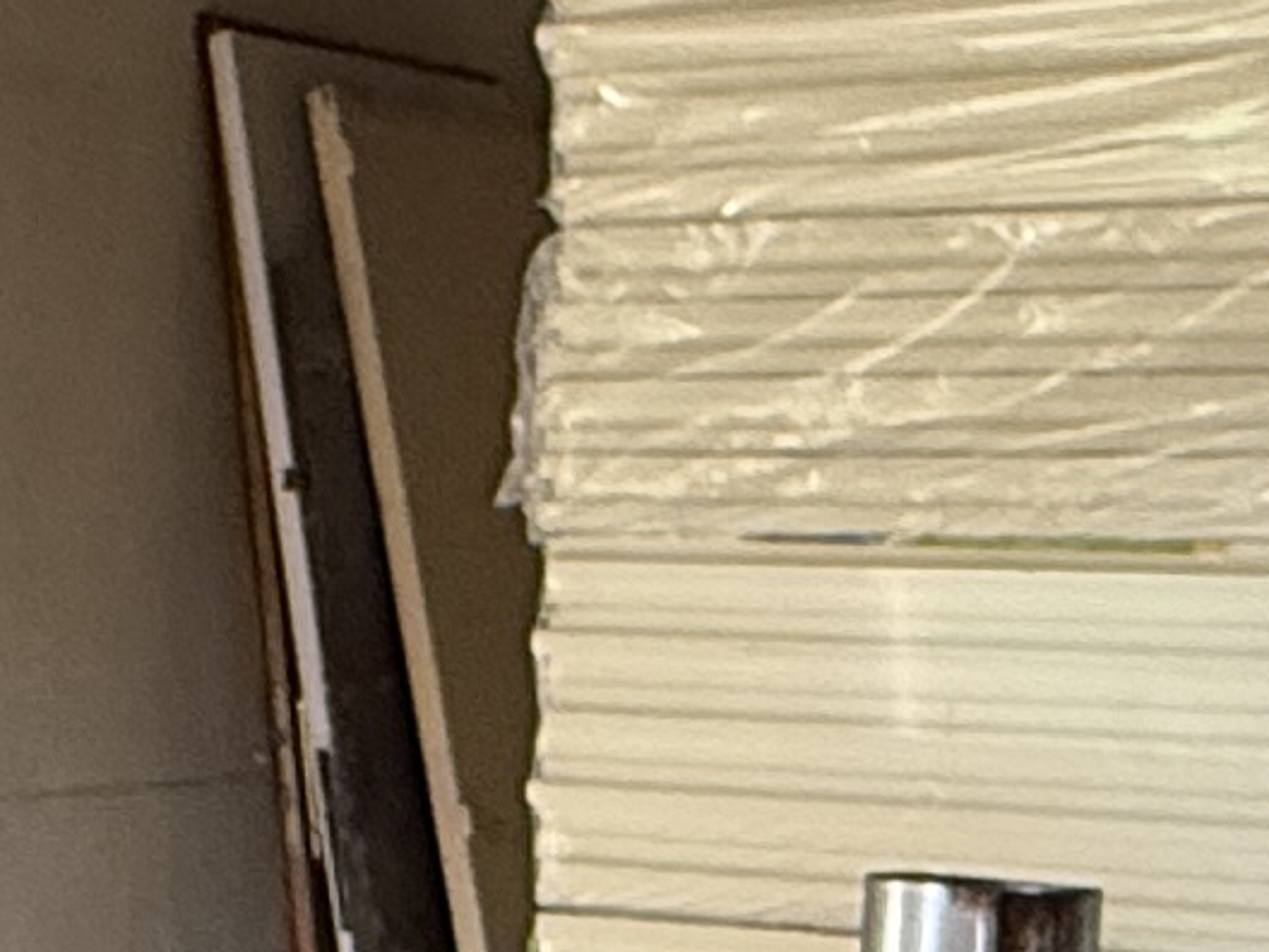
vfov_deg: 13.8
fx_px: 3923
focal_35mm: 107
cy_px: 584
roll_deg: -1.7
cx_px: 36
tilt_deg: -0.9
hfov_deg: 18.0
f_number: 2.2
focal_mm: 2.22
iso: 250
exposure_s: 1/99
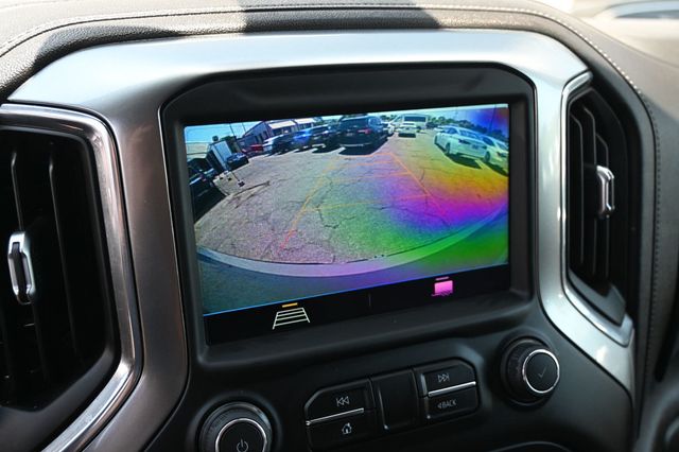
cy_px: 226
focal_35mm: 34
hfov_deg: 56.2
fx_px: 636
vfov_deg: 39.1
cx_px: 340
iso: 450
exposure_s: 1/125
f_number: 4
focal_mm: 22.5
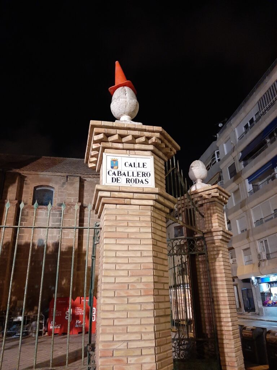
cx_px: 138
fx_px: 277
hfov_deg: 53.1
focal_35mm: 26
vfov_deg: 67.3
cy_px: 185
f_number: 1.7
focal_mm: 3.93
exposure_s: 1/20
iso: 640
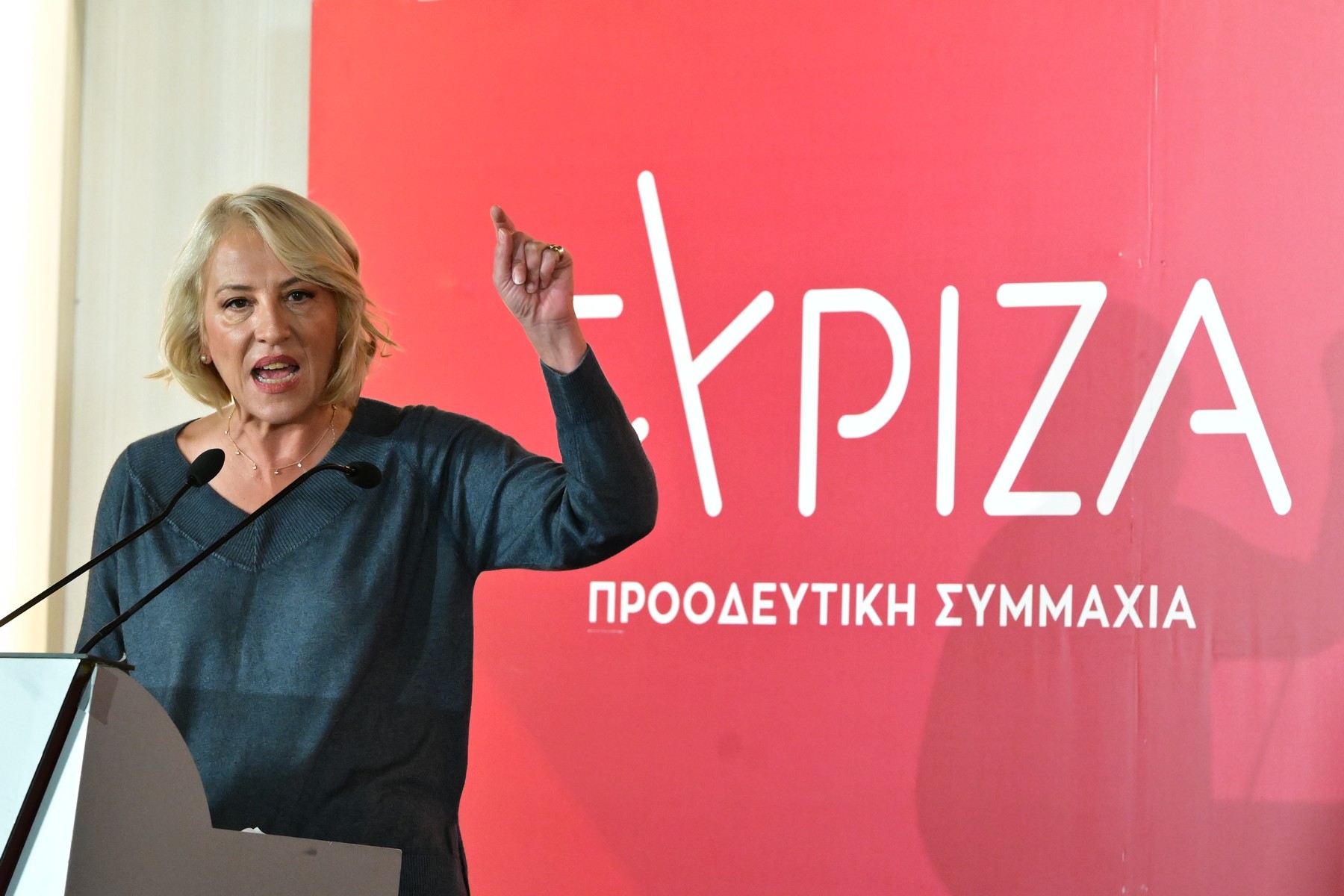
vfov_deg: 6.3
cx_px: 672
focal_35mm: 217
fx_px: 8101
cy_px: 448
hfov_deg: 9.5
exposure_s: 1/320
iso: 6400
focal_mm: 145
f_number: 5.6
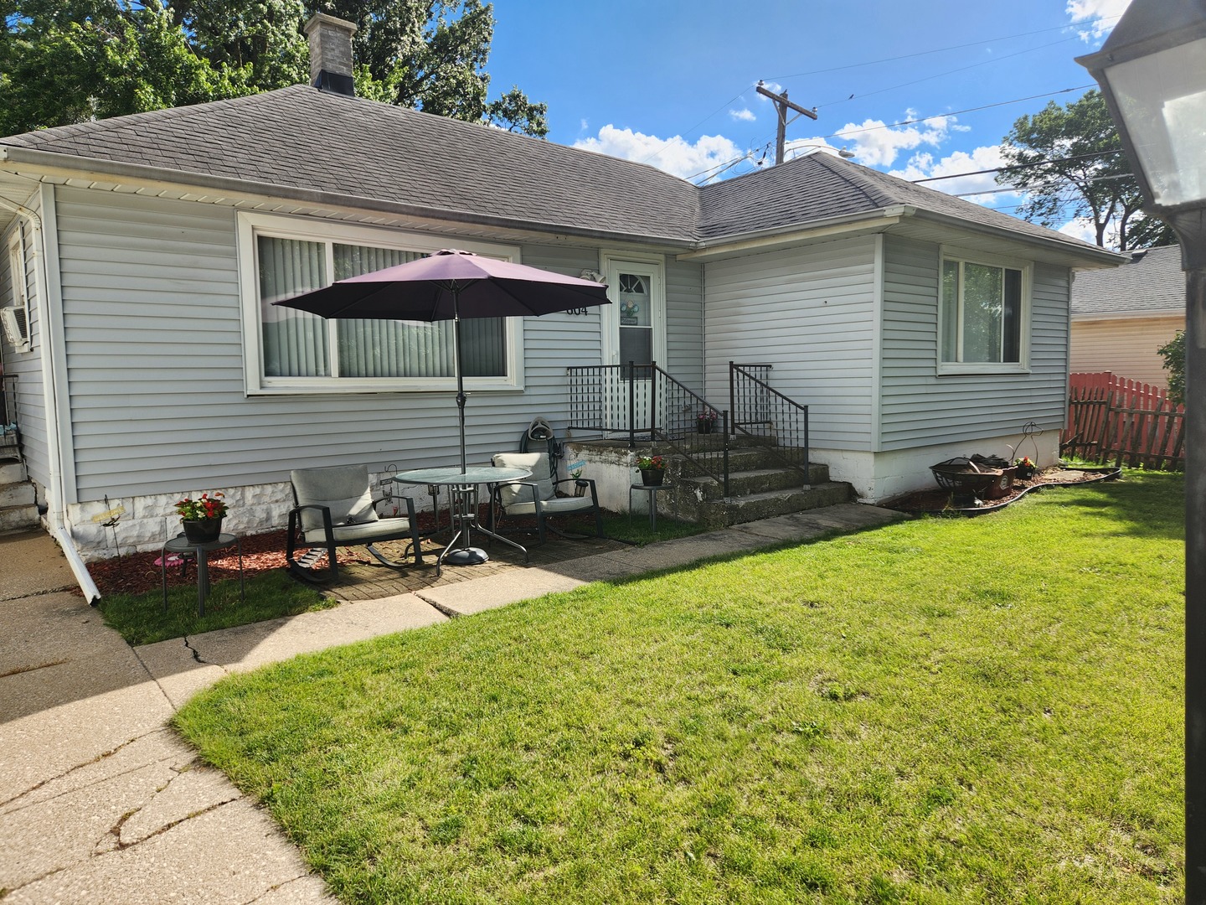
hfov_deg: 73.9
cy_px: 452
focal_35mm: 23
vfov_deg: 58.9
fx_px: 801
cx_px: 603
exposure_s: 1/1167
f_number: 1.8
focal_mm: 5.4
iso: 20
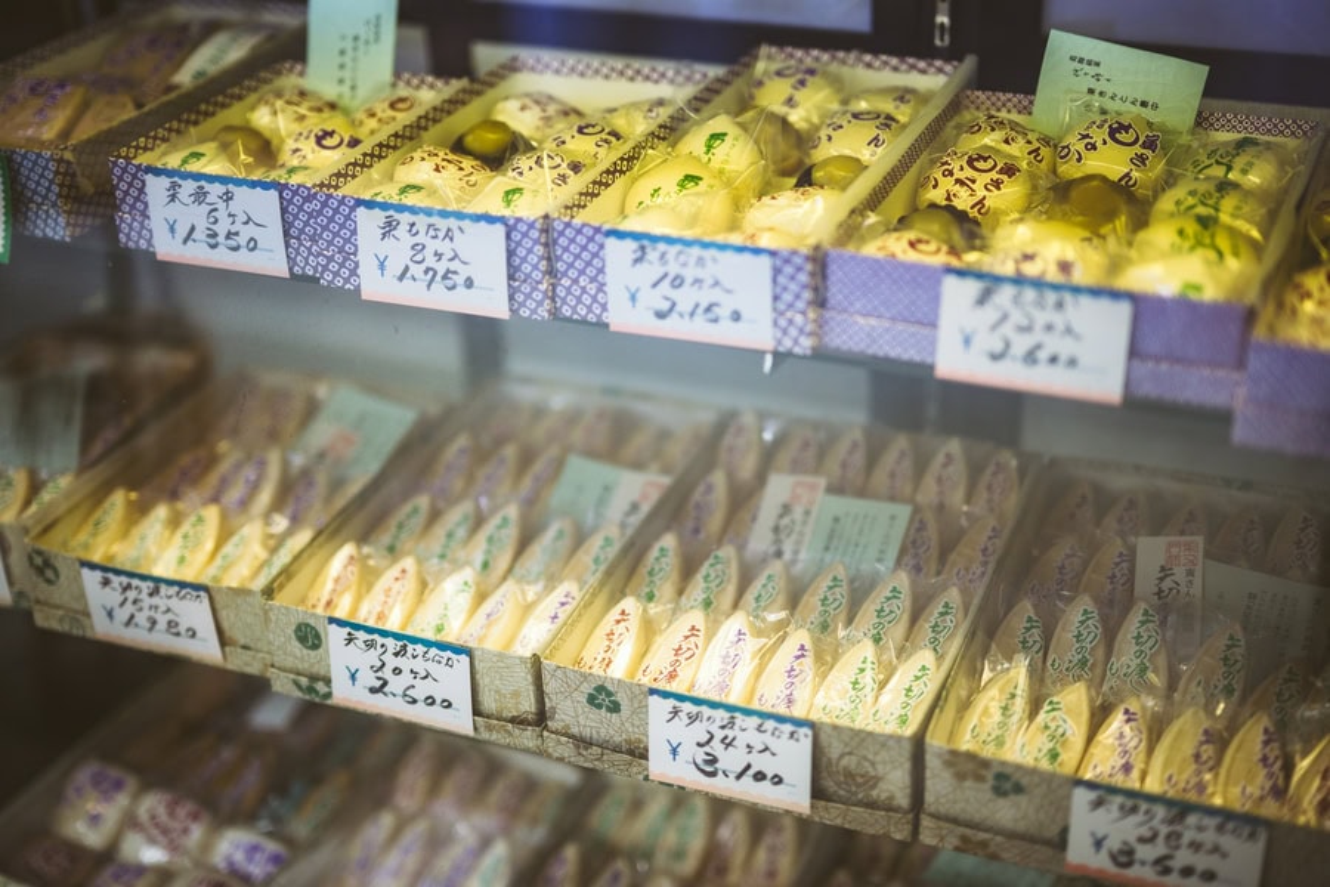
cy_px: 444
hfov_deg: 39.6
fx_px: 1847
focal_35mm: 50
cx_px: 665
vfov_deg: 27.0
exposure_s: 1/1250
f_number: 1.2
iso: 400
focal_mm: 50
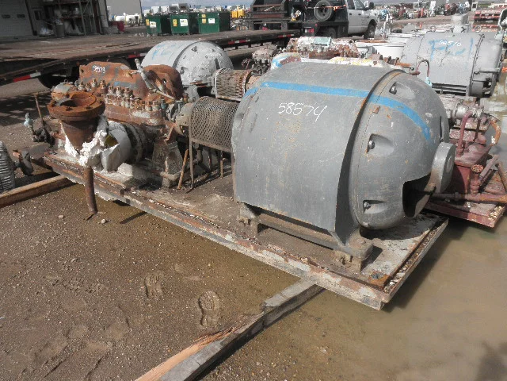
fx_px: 410
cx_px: 254
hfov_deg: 63.4
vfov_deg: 49.7
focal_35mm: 28
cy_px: 190
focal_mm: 5
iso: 64
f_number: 8.5
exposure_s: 1/125
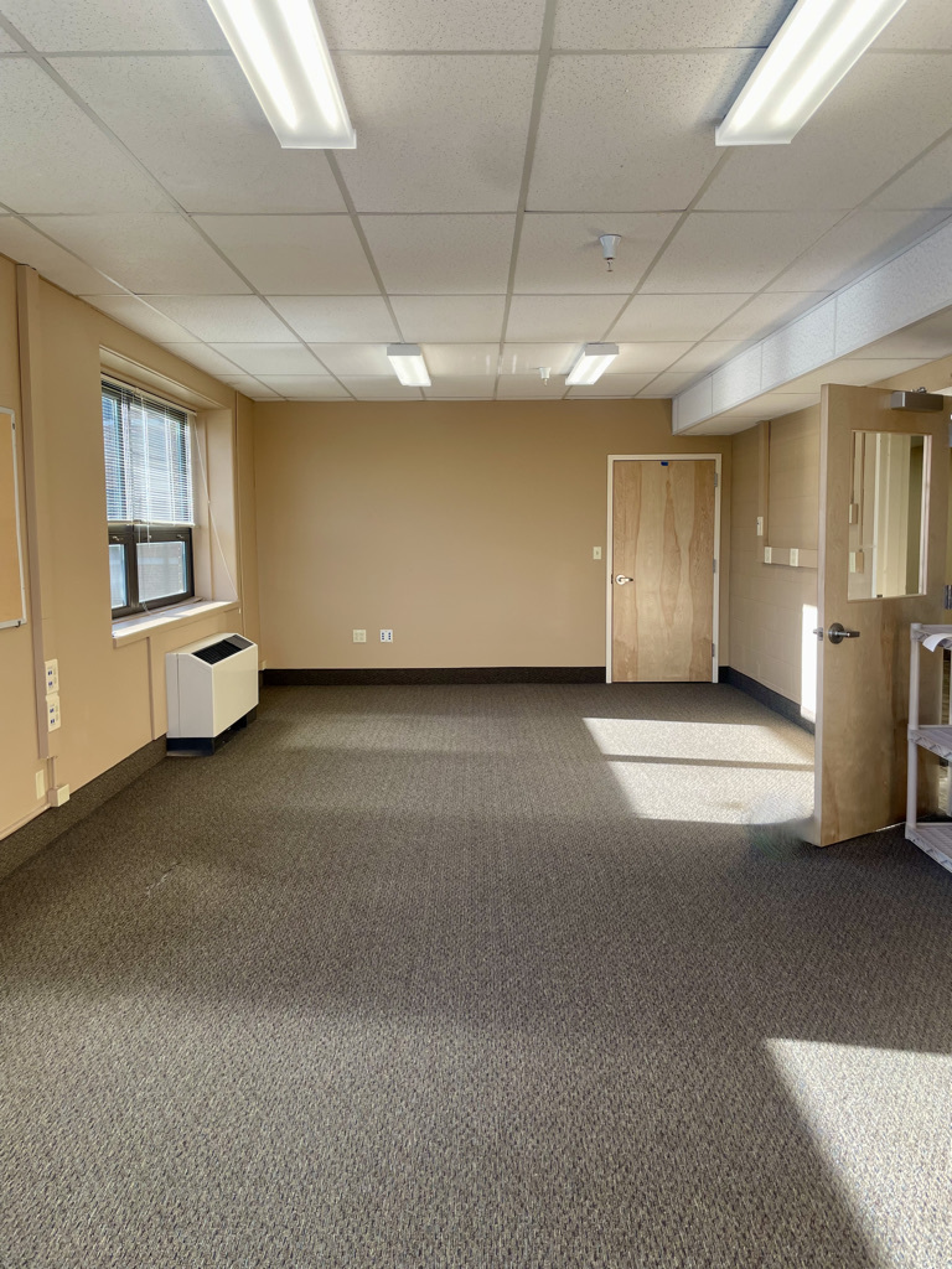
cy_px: 634
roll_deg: +0.7
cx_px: 476
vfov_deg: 67.3
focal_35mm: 26
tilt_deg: -4.9
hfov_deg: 53.1
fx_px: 953
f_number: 1.6
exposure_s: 1/121
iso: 40
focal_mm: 4.2
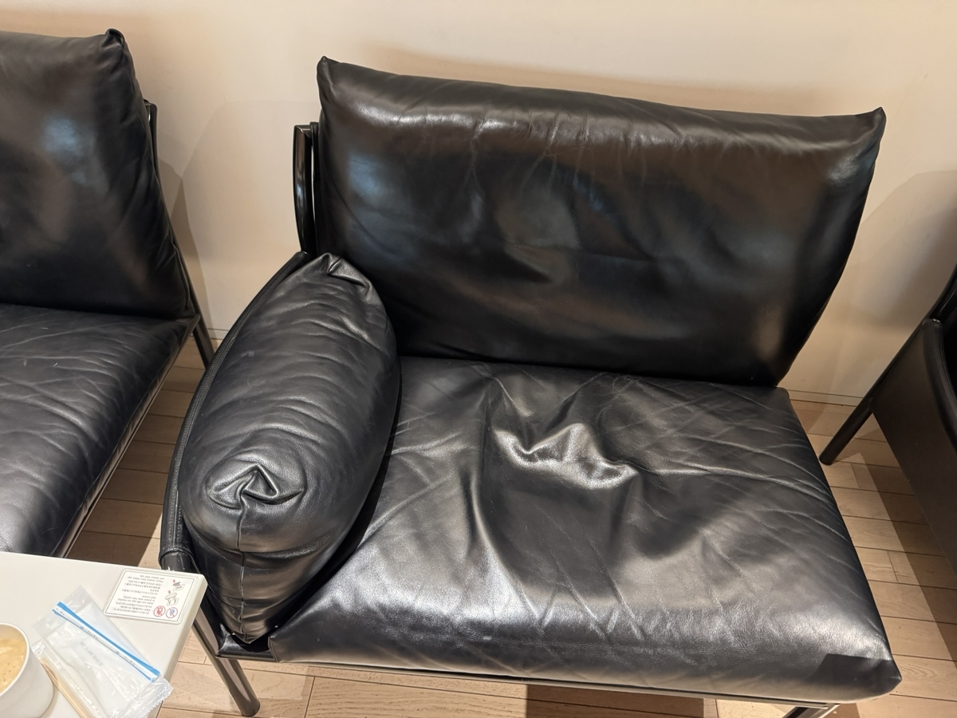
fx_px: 664
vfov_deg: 56.8
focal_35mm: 24
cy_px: 359
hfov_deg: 71.6
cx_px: 478
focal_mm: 6.76
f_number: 1.78
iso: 1000
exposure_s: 1/33
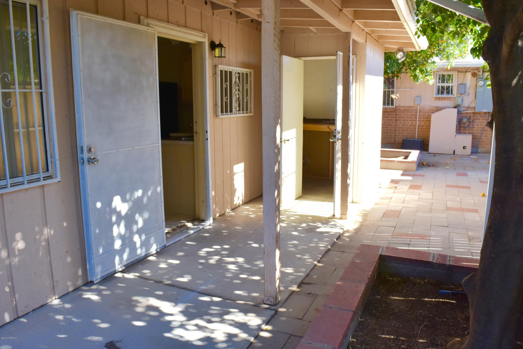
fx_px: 392
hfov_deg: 67.4
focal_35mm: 27
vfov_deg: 47.9
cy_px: 174
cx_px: 262
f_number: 8
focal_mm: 18
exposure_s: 1/500
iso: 720
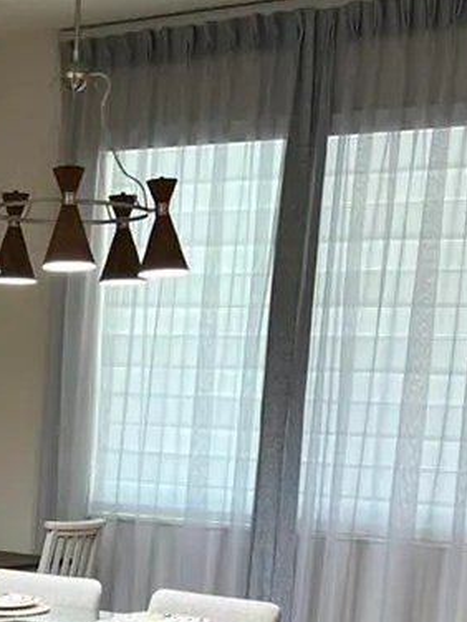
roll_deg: -2.7
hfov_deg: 17.4
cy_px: 715
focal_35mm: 83
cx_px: 10
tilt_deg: -10.7
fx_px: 1493
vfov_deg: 22.0
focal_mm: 5.7
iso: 125
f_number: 1.5
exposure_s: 1/120
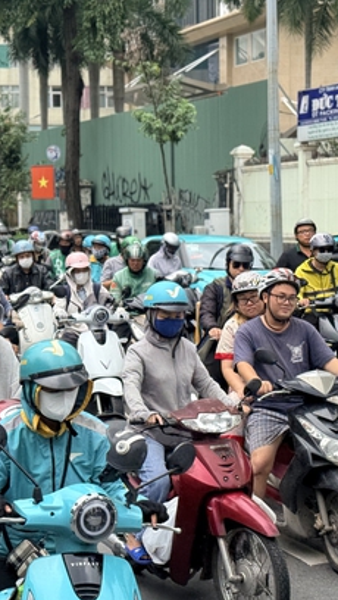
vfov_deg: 25.9
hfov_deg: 14.7
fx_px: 1304
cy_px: 335
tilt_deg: -4.8
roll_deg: +1.0
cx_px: 97
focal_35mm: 82
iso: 80
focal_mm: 6.76
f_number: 1.78
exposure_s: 1/1222
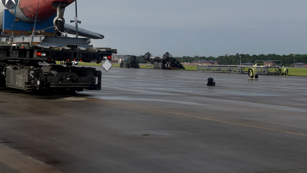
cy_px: 38
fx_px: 578
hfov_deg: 27.1
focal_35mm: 71
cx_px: -36
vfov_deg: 16.9
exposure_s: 1/500
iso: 640
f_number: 11
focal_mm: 26
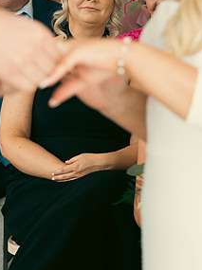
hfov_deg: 7.6
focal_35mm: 194
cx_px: 64
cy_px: 128
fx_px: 1513
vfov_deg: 10.2
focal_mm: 66
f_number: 3.5
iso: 500
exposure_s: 1/160
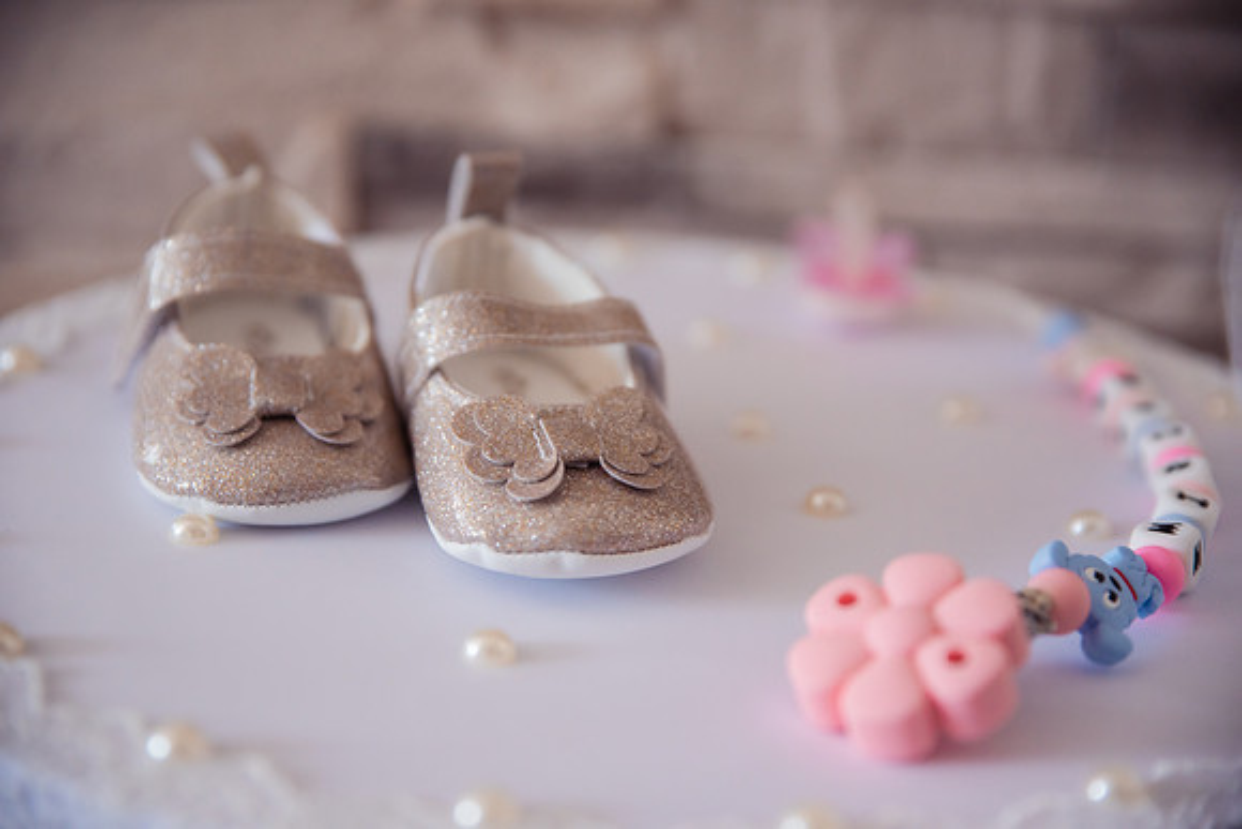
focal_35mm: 70
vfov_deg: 19.5
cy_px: 414
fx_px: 2415
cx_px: 621
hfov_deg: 28.8
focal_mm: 70
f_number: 2.8
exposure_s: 1/125
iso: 1250
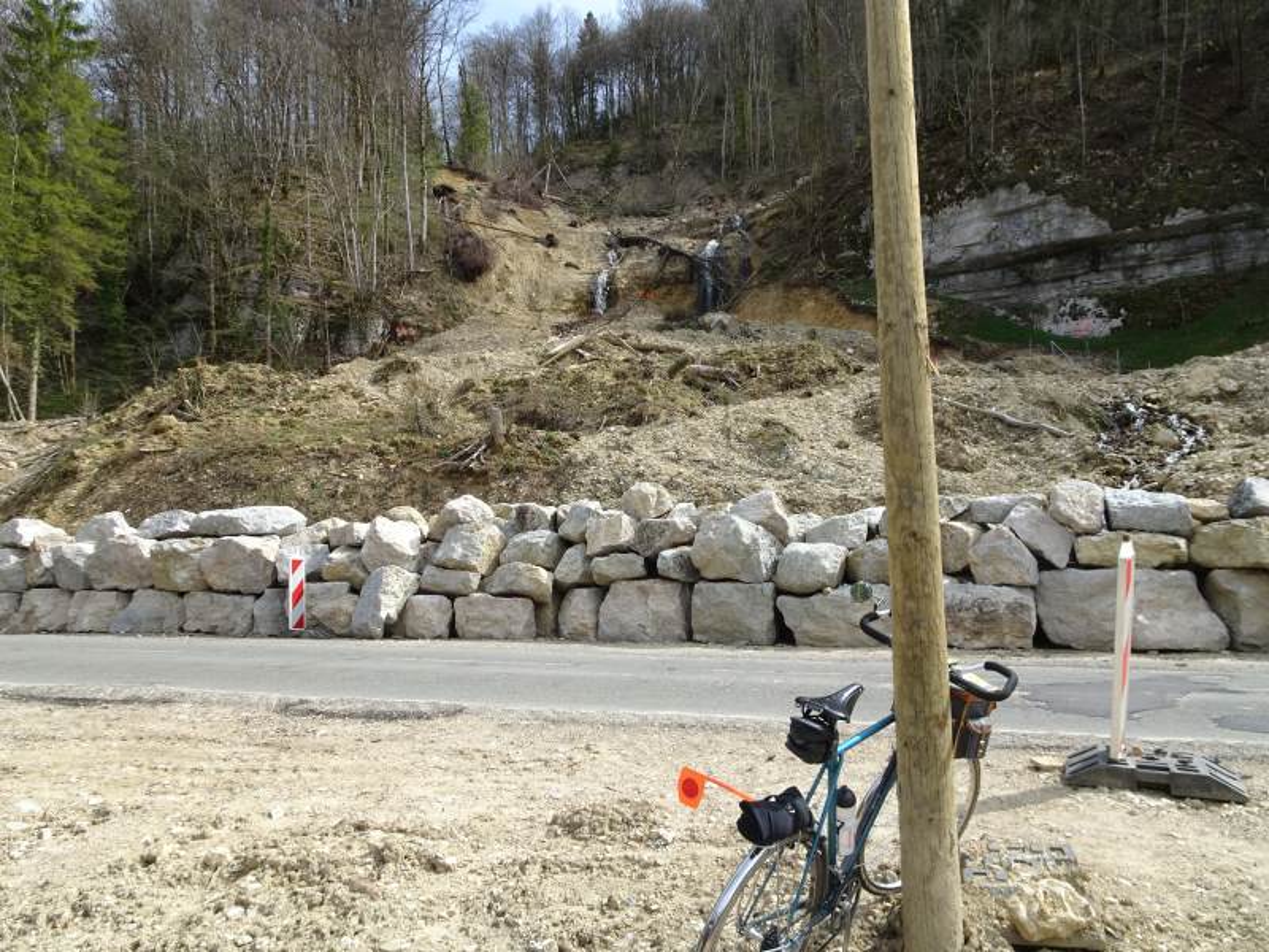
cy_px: 476
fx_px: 880
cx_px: 634
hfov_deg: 71.6
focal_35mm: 24
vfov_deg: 56.8
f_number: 3.5
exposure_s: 1/500
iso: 80
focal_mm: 4.1
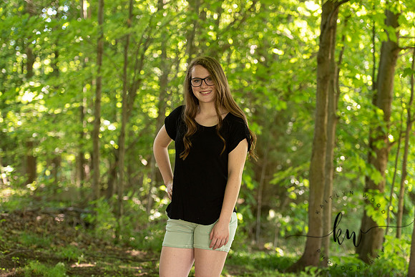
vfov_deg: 17.0
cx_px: 208
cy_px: 138
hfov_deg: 25.3
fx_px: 925
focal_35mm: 80
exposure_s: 1/200
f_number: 2.8
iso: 400
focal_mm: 78
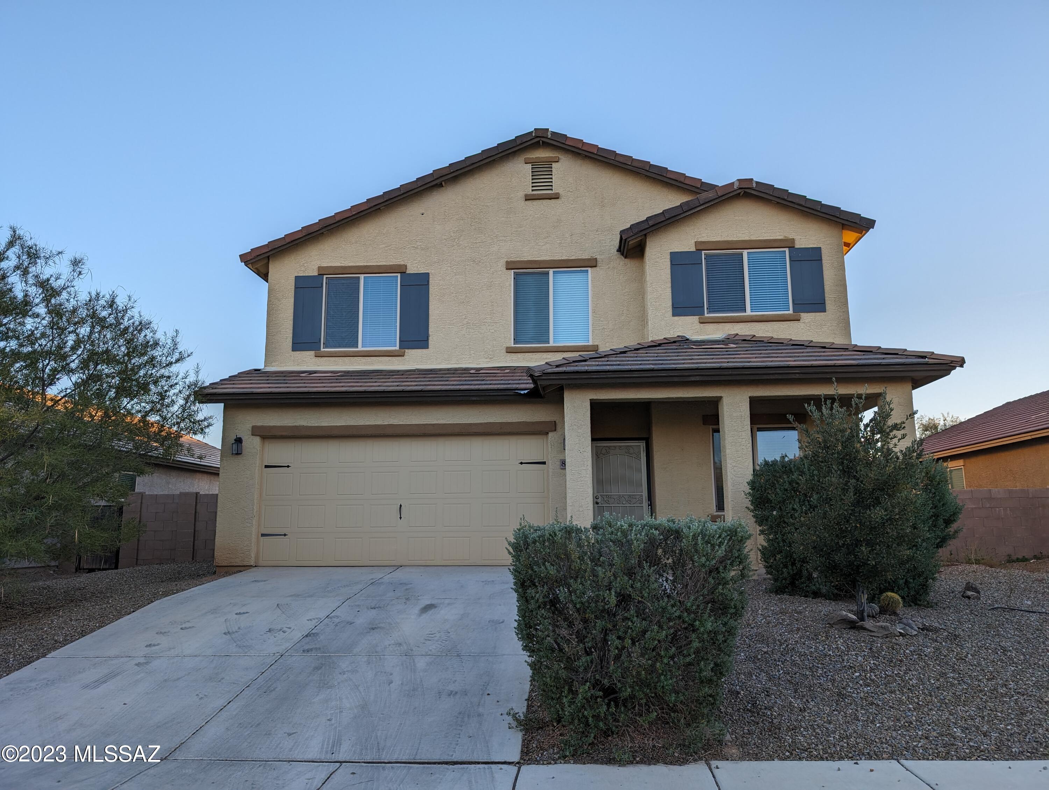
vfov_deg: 56.9
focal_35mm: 24
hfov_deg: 71.5
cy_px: 395
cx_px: 524
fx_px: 728
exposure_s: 1/324
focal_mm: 6.9
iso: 20
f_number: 1.68
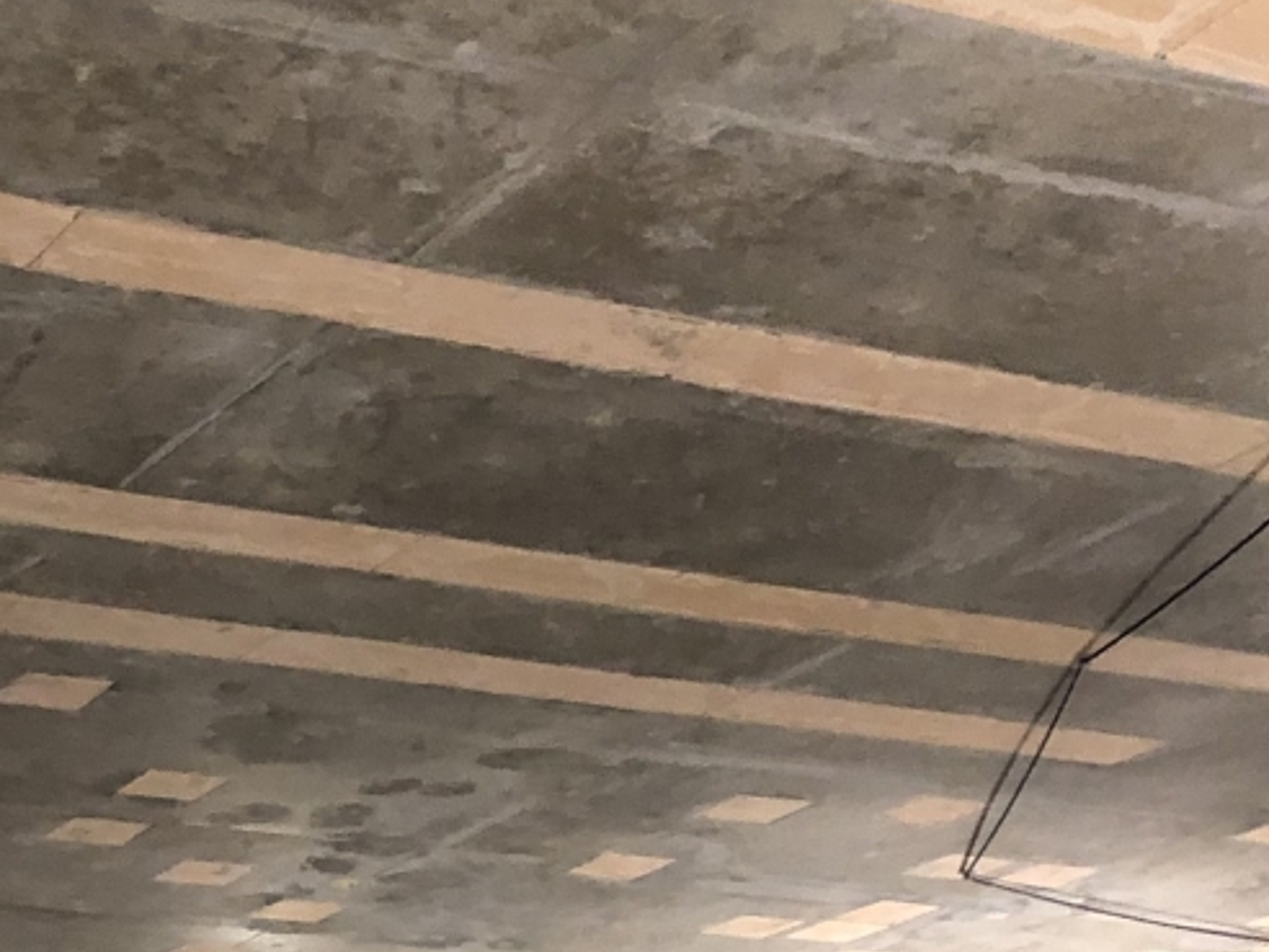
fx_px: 3336
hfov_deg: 20.9
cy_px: 1463
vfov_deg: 15.0
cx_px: 57
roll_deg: -0.7
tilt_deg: +6.0
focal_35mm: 91
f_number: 1.8
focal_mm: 3.99
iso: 80
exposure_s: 1/7
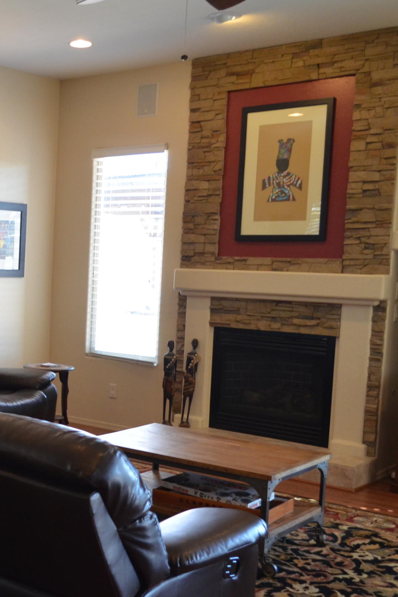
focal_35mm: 50
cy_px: 353
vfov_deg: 39.5
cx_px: -45
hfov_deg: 25.0
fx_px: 829
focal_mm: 18
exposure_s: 1/100
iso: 1000
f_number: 3.5
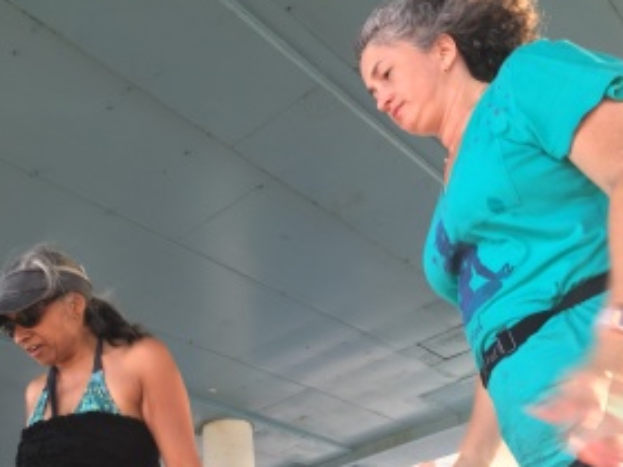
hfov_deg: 48.7
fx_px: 684
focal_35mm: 38
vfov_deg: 37.7
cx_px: 250
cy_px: 239
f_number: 2.2
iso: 25
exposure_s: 1/40
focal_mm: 4.15
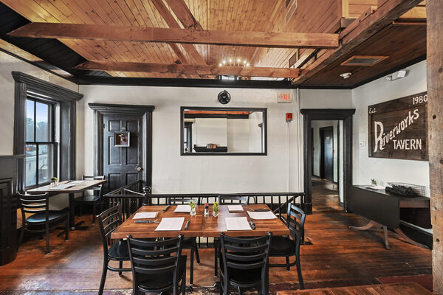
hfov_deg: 100.4
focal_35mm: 15
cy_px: 148
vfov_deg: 77.3
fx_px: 185
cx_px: 222
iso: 320
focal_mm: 10
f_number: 7.1
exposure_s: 4
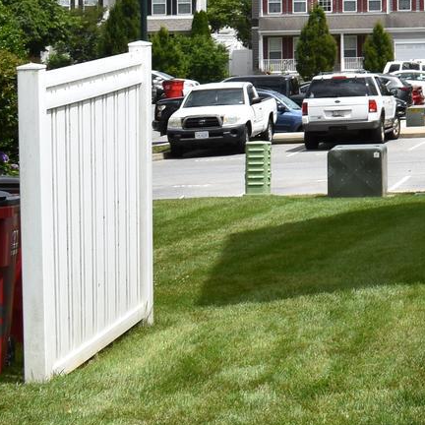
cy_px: -151
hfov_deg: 10.3
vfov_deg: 11.2
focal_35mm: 151
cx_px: 963
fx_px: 2098
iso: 200
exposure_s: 1/500
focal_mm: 25
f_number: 11
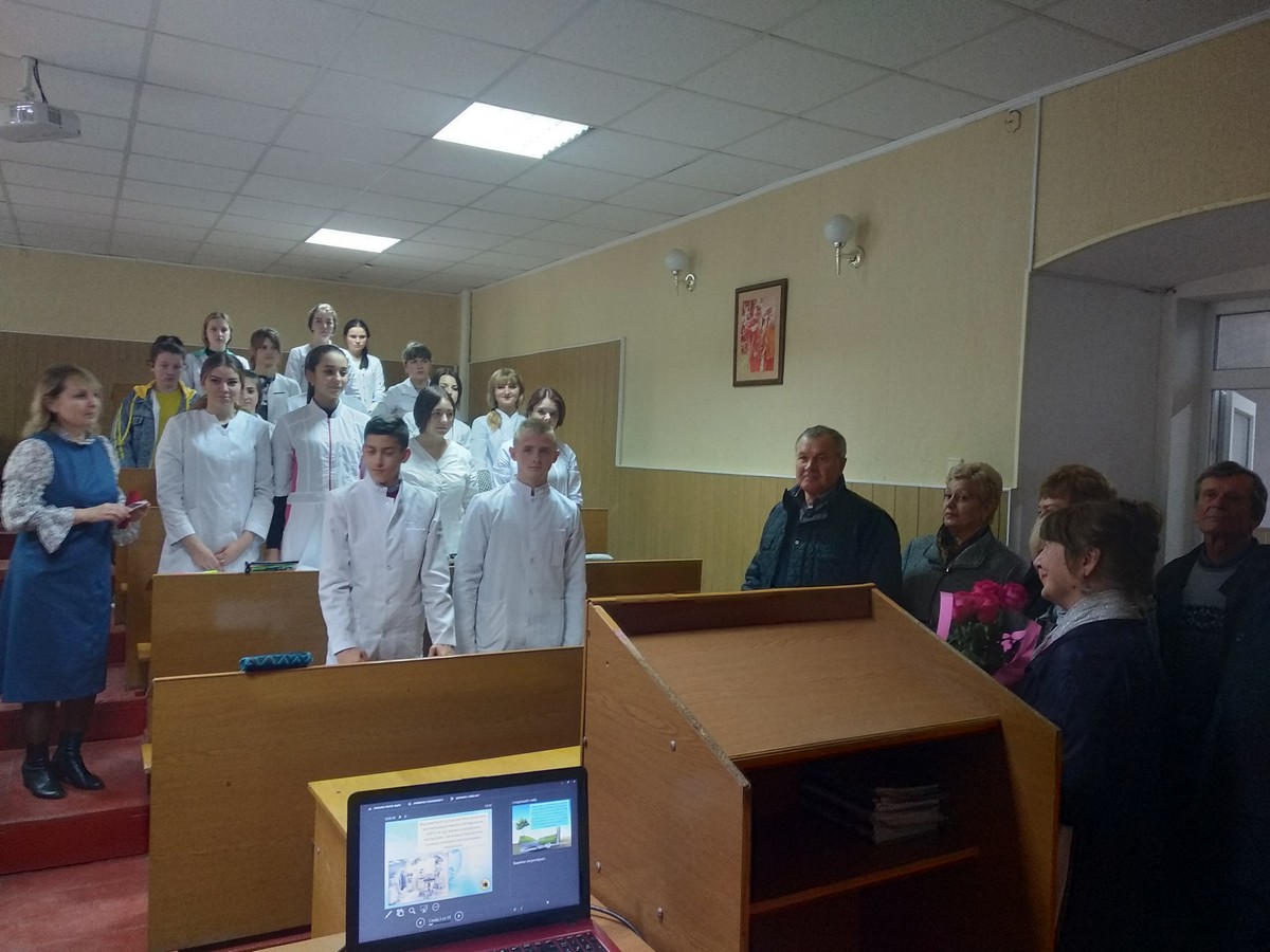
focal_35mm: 26
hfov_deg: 67.3
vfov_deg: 53.1
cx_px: 635
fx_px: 954
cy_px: 476
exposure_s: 1/25
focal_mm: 3.81
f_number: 2.2
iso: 1600
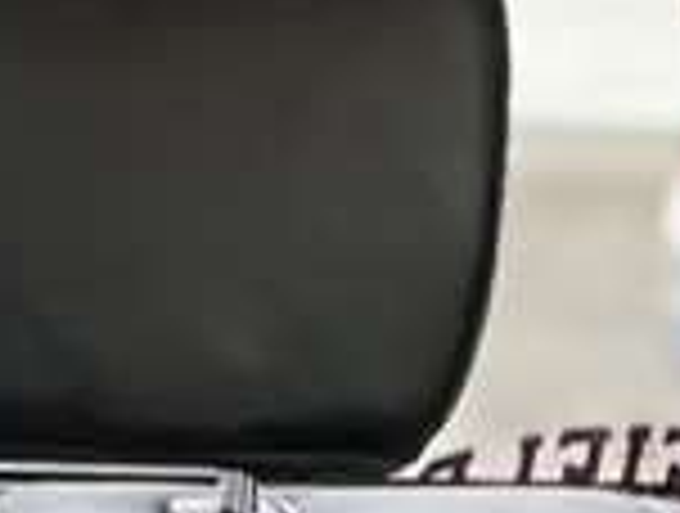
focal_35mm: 176
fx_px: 3466
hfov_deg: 9.1
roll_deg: +0.6
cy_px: 893
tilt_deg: -15.8
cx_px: -1346
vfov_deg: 8.2
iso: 400
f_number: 1.6
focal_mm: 5.1
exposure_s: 1/60
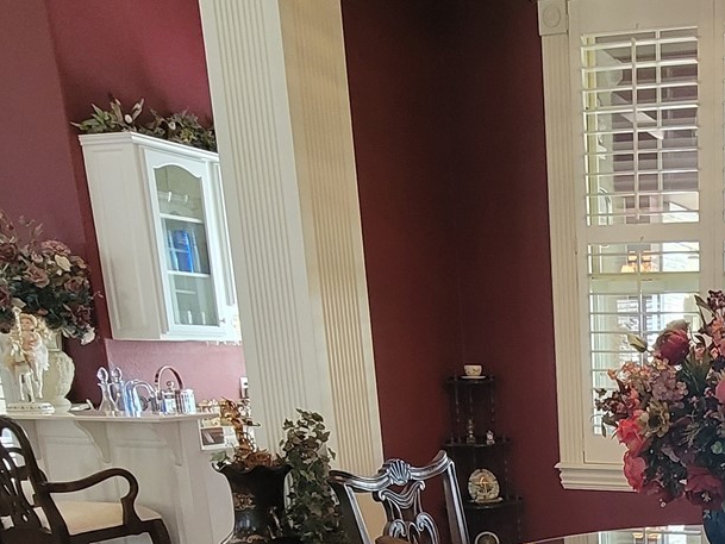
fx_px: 859
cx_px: 742
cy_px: 609
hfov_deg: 39.7
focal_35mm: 41
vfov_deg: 31.0
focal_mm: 2.2
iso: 320
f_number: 2.2
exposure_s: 1/60
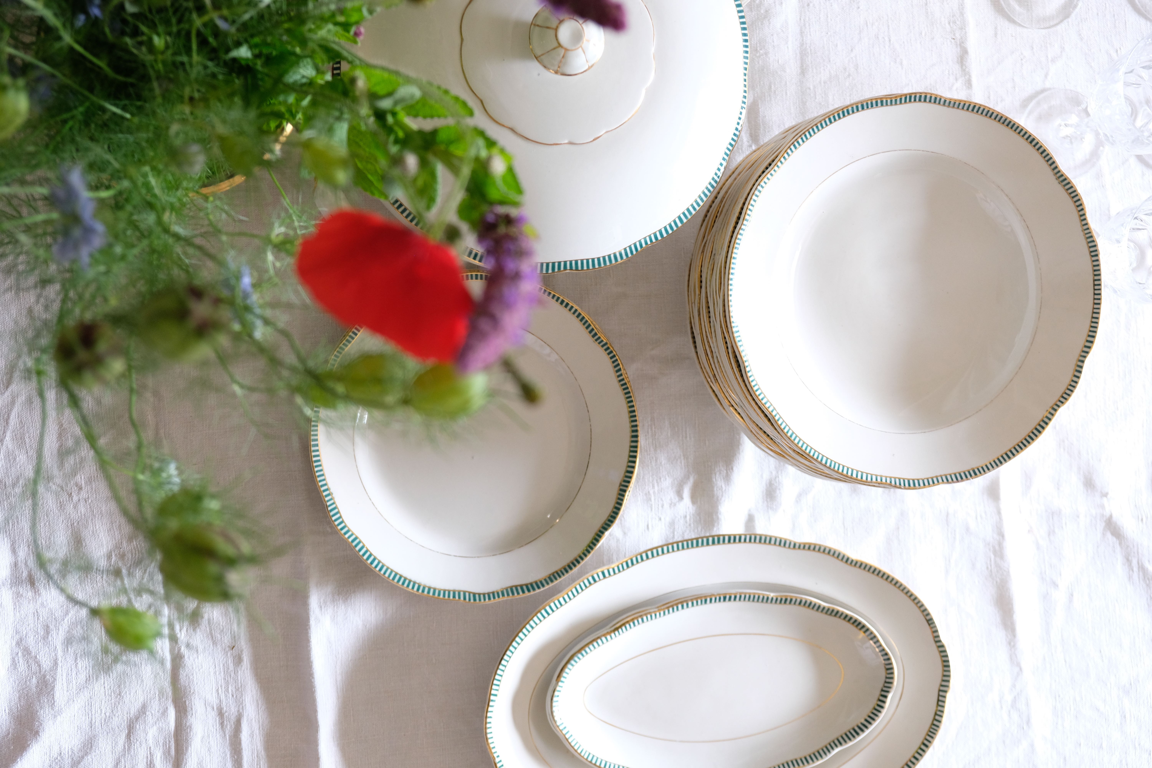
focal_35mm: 51
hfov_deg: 38.9
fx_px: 1632
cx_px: 576
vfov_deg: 26.5
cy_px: 384
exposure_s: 1/42
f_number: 3.6
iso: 800
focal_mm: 34.3
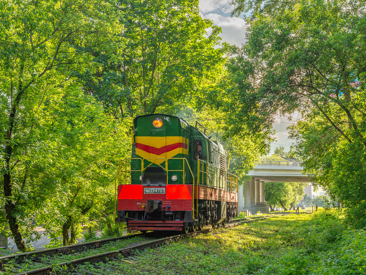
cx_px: 171
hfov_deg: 34.3
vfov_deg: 26.1
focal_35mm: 56
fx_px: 592
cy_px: 137
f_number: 7.1
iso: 320
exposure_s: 1/500
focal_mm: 50
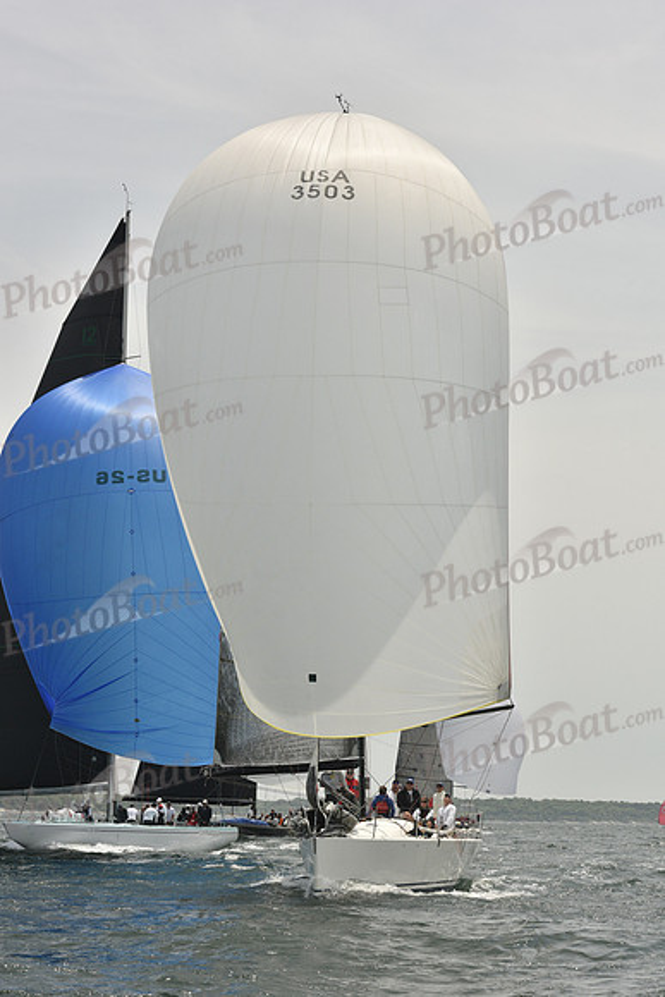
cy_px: 498
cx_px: 332
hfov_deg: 19.5
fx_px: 1938
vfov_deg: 28.8
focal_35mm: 70
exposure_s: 1/1250
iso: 400
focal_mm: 70
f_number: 11
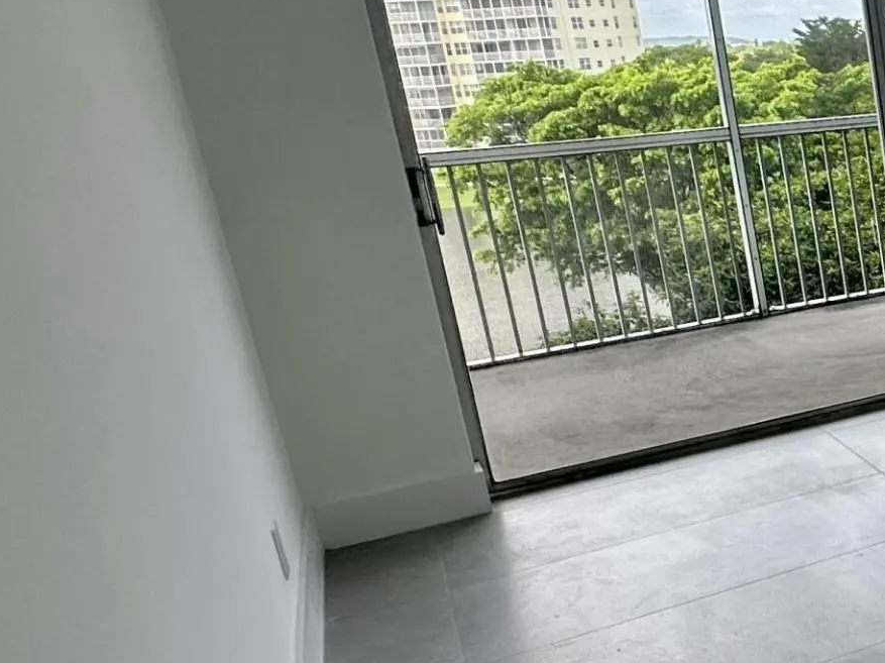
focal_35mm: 46
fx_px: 1176
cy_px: 301
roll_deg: +2.2
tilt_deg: -13.4
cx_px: 1367
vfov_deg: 31.5
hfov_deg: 27.0
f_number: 2.2
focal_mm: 2.22
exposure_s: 1/247
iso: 40
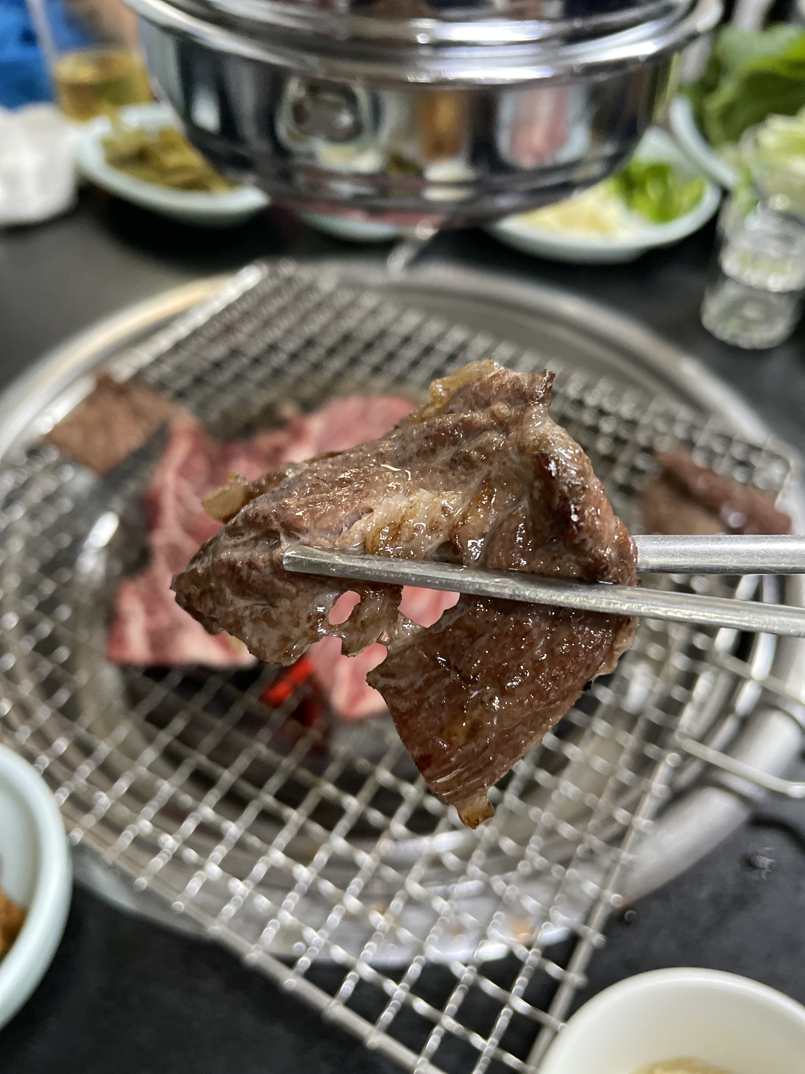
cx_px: 402
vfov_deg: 67.3
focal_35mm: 26
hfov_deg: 53.1
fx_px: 806
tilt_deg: -46.6
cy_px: 537
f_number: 1.6
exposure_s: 1/60
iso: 400
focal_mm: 4.2
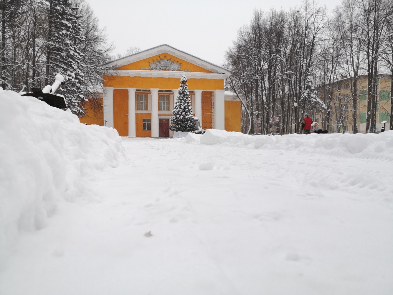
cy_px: 148
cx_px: 196
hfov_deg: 65.3
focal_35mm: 27
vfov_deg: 51.4
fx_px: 307
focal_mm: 3.95
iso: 50
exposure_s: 1/131
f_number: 1.8
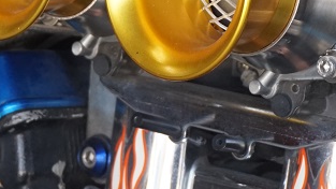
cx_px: 182
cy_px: -40
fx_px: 1905
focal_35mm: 214
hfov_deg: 10.1
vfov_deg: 5.6
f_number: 5.6
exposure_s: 1/160
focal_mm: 39
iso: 800
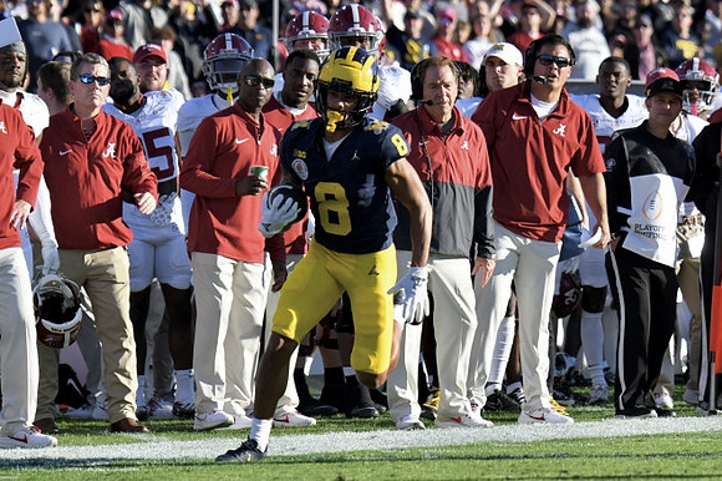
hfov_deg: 5.7
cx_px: 361
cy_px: 240
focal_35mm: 360
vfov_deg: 3.8
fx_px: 7216
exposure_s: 1/4000
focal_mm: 240
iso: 1250
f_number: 5.3
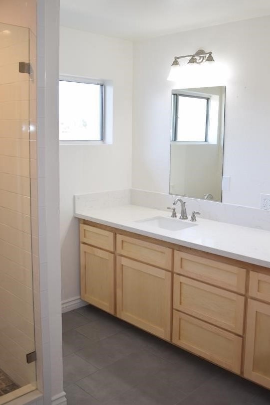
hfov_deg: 38.7
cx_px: 167
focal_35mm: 34
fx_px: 382
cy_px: 174
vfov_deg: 55.6
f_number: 3.5
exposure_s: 1/30
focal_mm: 18
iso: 100
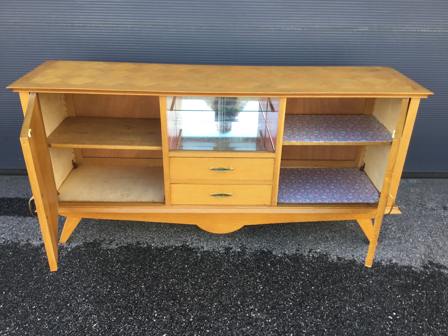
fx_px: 401
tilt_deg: -26.5
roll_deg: -1.9
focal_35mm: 31
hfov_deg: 58.4
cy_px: 168
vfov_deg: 45.4
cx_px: 224
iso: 25
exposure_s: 1/101
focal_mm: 3.3
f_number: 2.4
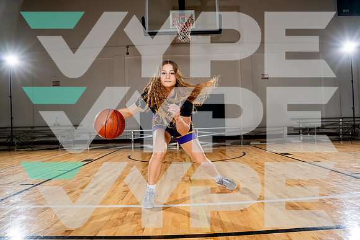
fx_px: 250
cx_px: 180
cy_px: 120
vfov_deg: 51.3
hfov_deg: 71.5
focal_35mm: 25
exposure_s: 1/250
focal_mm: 25
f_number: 5.6
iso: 200
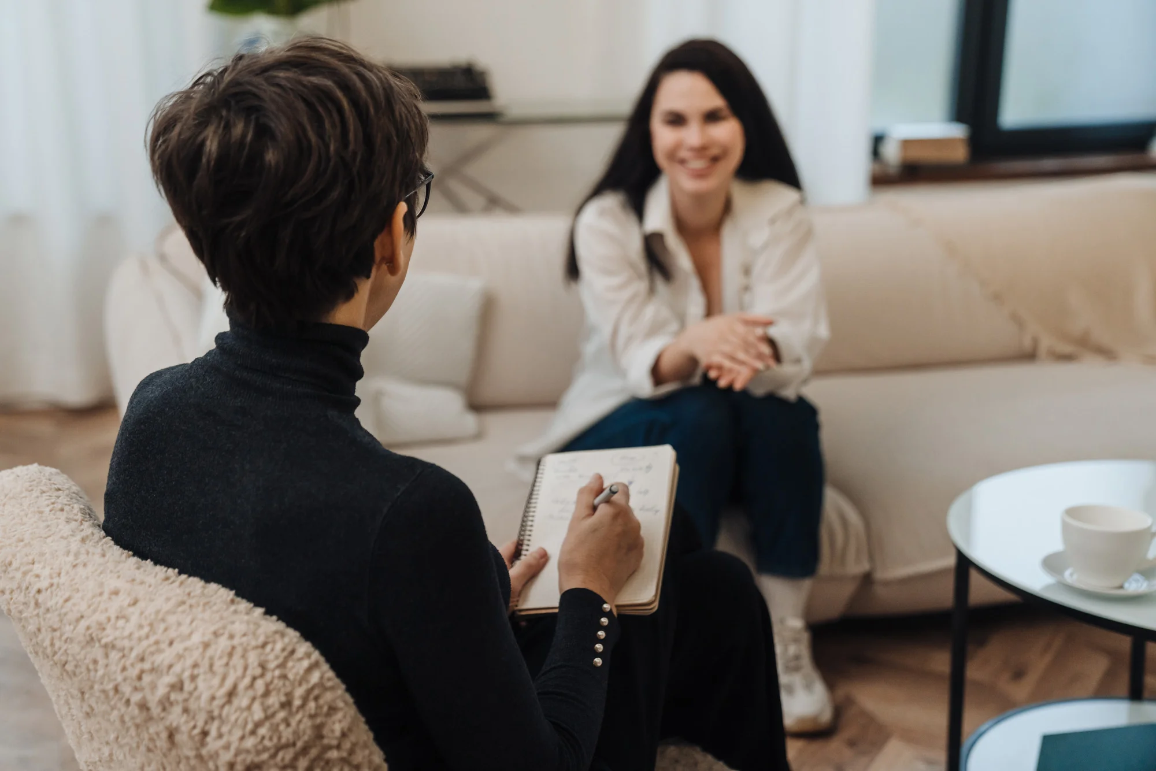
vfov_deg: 26.5
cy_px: 386
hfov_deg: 38.9
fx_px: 1638
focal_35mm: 51
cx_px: 578
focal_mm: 51
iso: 1250
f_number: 2.8
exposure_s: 1/200
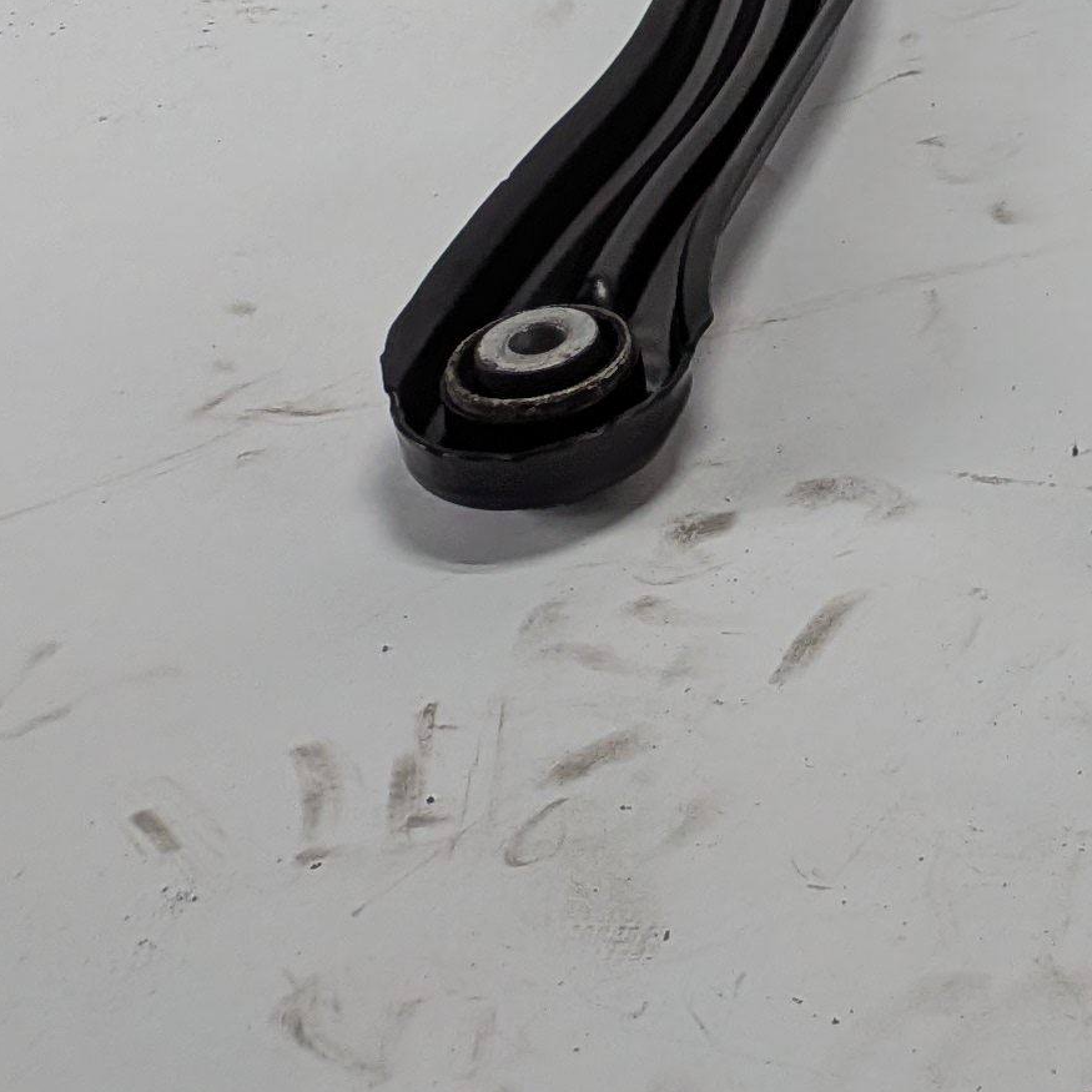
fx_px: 3462
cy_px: -558
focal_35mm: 97
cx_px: 2371
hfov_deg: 14.1
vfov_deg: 16.3
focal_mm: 4.53
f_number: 1.7
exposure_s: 1/713
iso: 48
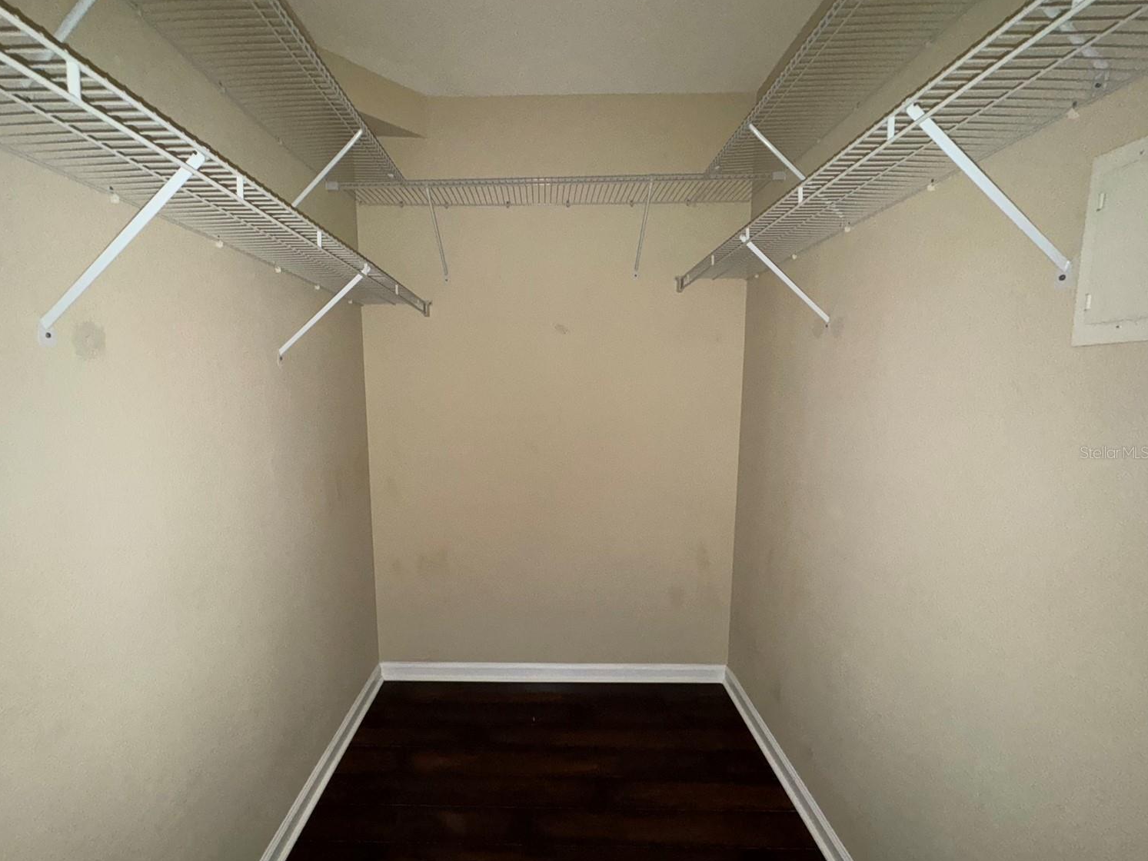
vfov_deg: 81.7
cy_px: 452
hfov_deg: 98.0
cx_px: 537
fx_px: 497
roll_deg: +0.9
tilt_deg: -8.2
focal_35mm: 15
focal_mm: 2.22
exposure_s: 1/31
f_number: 2.2
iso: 200
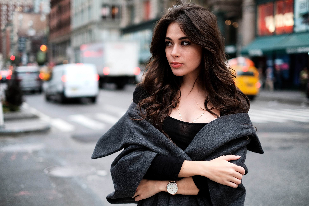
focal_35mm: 53
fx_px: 455
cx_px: 154
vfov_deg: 25.5
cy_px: 103
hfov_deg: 37.5
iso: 200
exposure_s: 1/350
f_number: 1.4
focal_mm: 35
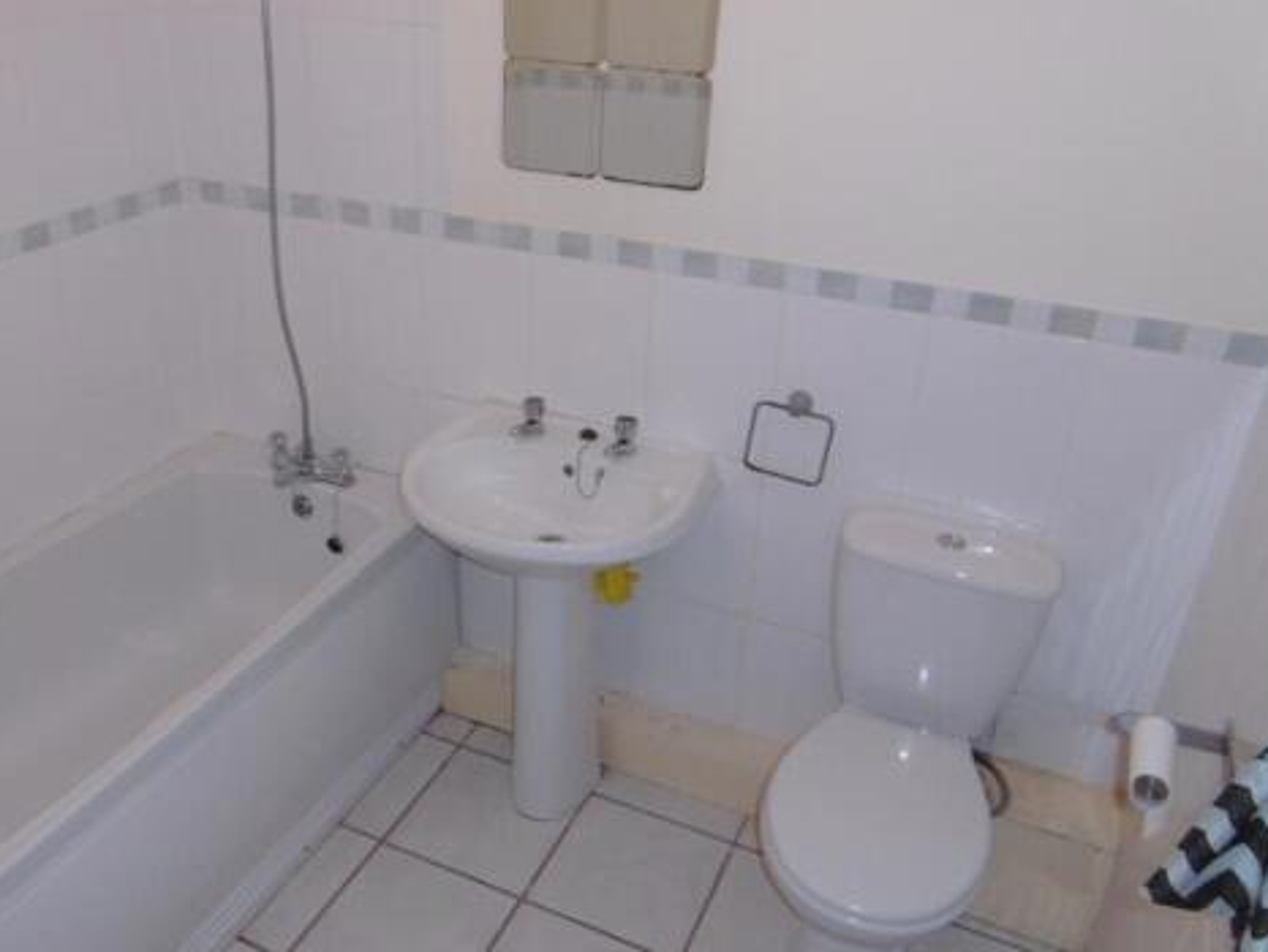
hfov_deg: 59.6
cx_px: 527
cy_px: 480
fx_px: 1099
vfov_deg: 46.8
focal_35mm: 30
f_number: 3.1
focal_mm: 4.3
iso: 200
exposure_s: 1/125
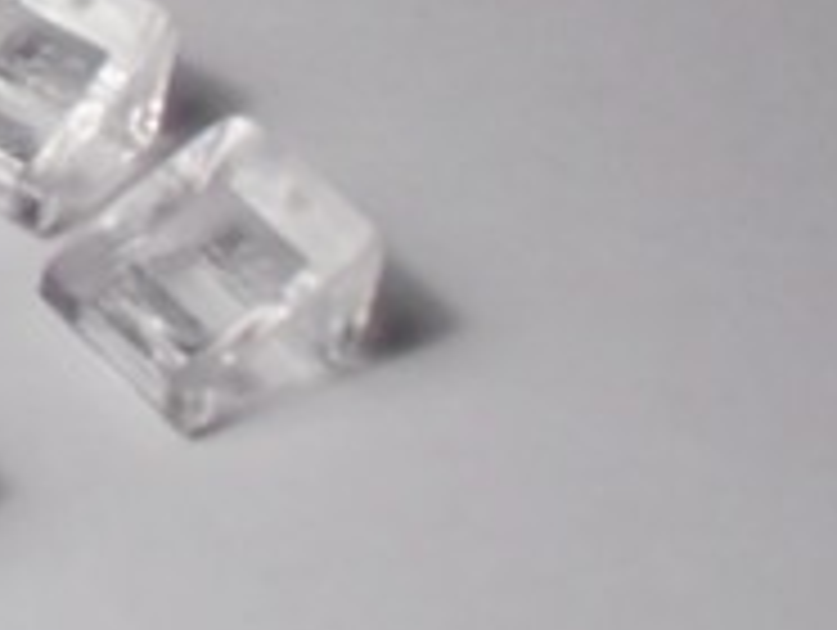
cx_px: -864
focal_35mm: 179
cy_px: -227
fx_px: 4334
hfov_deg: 10.2
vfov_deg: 8.2
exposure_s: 1/100
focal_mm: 6.61
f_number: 3.9
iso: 80
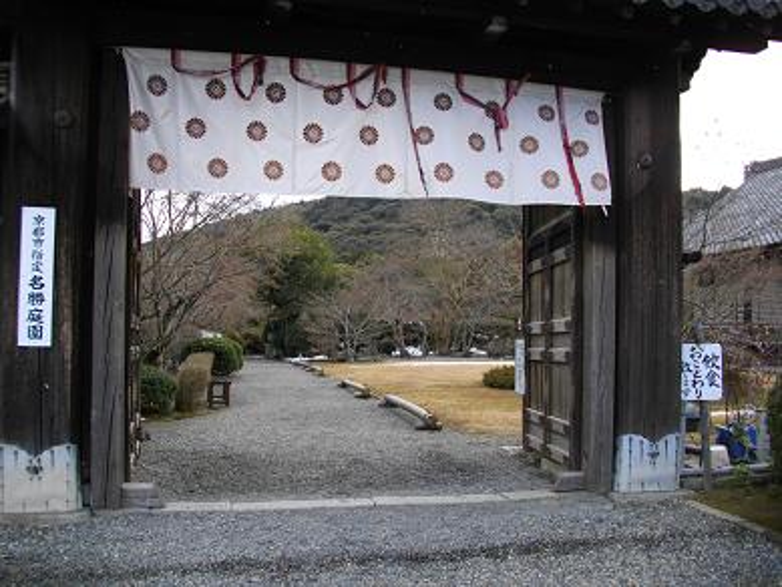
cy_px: 294
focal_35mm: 32
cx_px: 391
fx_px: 723
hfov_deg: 56.8
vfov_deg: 44.2
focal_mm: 5.7
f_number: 2.9
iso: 100
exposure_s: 1/250
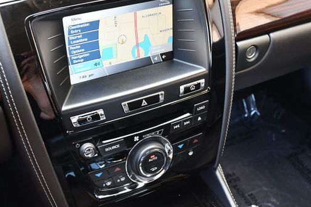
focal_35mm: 46
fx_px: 397
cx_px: 137
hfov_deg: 42.7
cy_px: 87
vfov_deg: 29.2
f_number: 3.5
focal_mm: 18
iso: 1000
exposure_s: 1/125
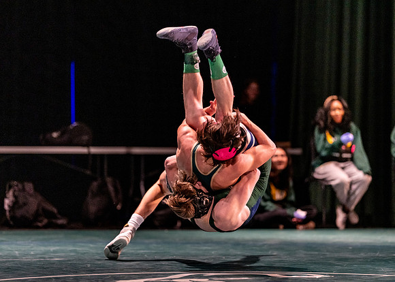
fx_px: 1811
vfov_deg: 8.9
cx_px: 212
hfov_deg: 12.4
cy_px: 136
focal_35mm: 161
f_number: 1.8
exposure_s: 1/800
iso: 2000
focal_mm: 135
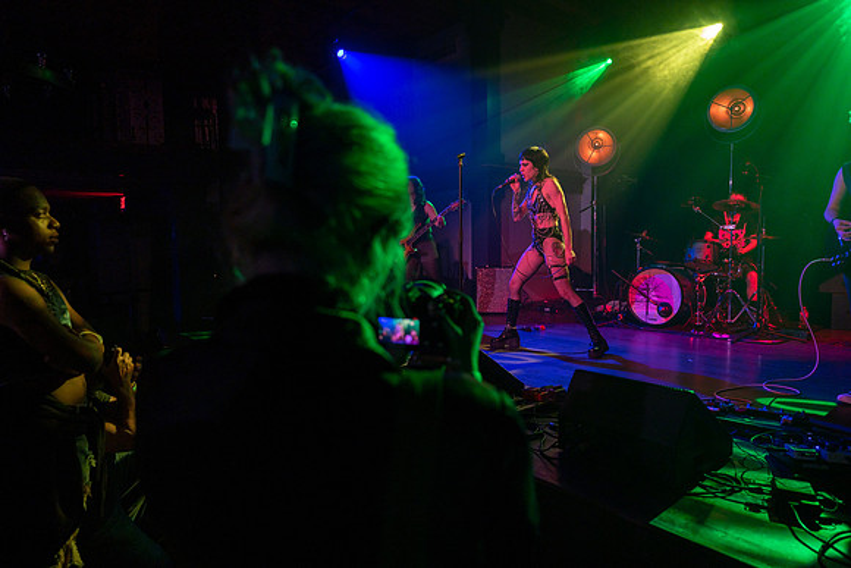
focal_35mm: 22
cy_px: 284
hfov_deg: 79.1
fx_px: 515
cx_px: 426
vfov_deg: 57.7
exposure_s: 1/320
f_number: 2.8
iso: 1600
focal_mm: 21.8
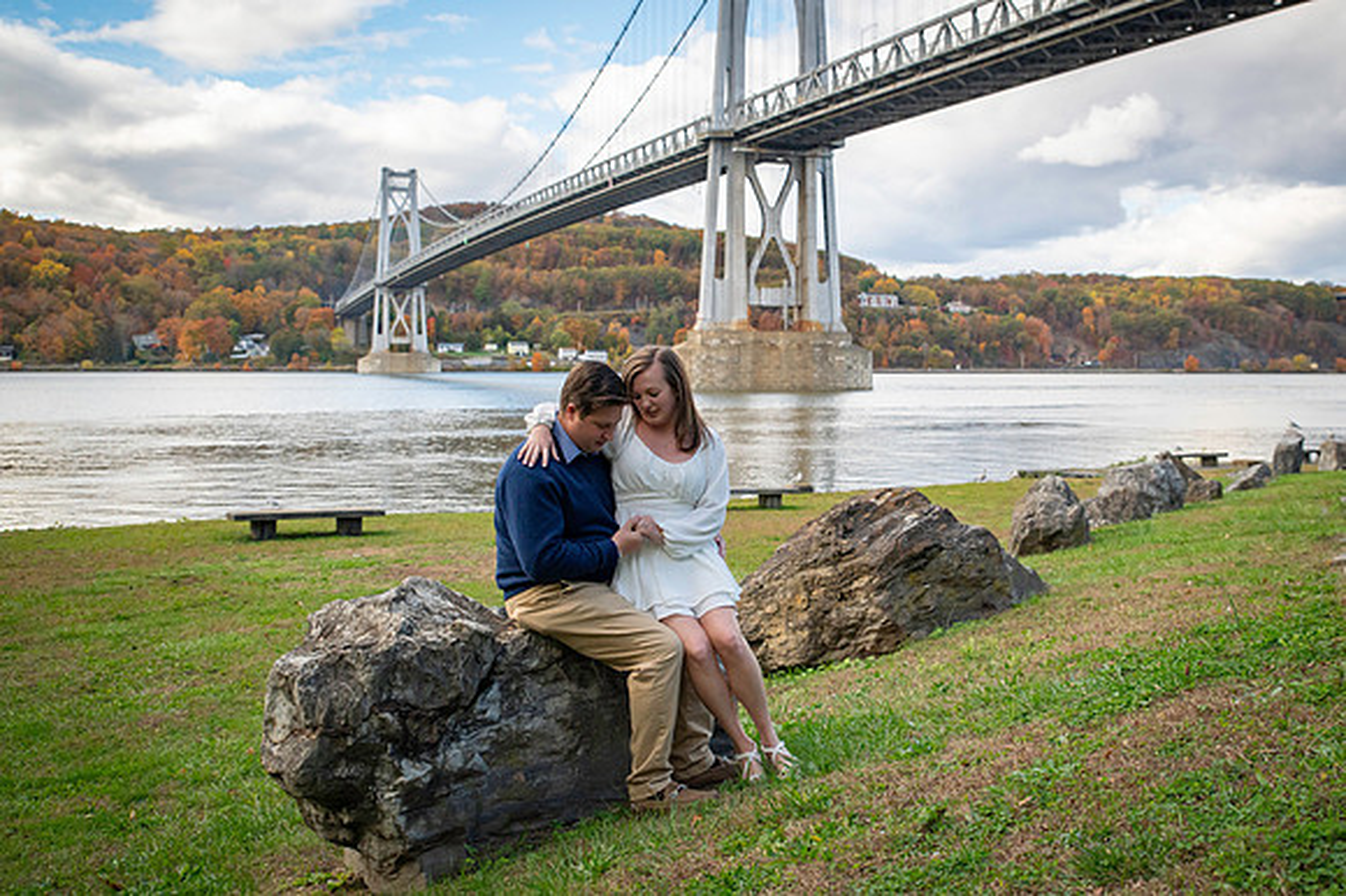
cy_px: 409
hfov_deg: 50.9
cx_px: 770
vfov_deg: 35.3
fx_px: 1407
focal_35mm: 38
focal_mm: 32
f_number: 4
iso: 1250
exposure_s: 1/6400
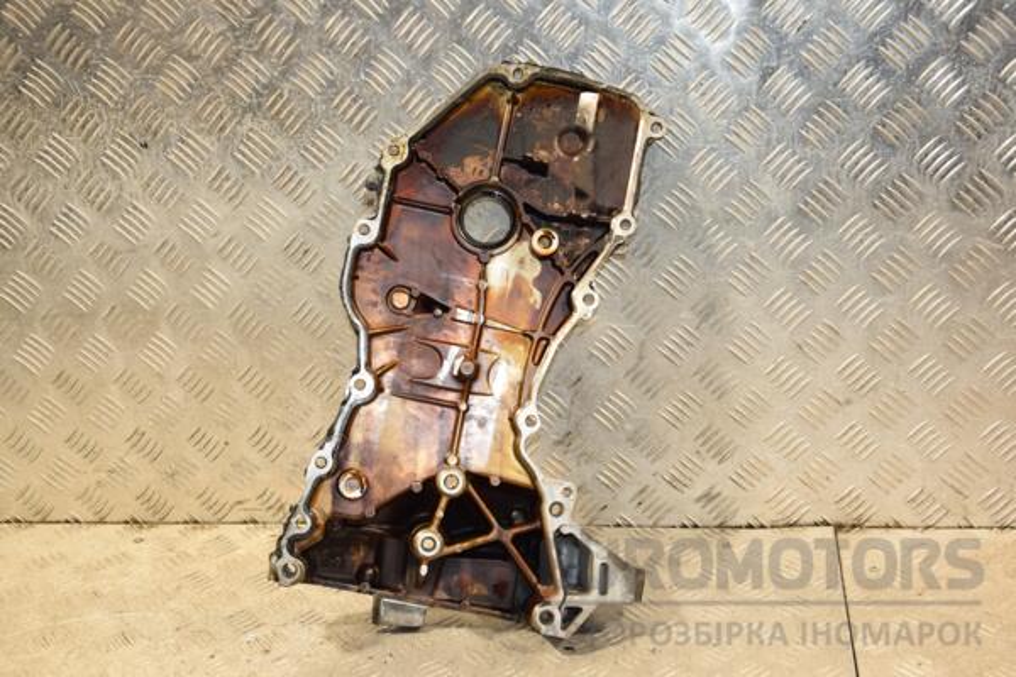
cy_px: 338
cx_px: 508
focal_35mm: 51
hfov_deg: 38.9
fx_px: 1439
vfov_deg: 26.5
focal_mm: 34
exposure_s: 1/160
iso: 800
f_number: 5
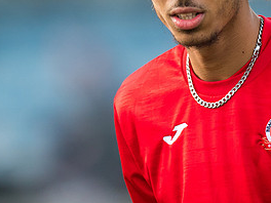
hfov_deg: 1.6
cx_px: 181
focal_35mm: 1262
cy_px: -14
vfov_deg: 1.2
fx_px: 9880
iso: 800
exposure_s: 1/3200
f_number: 2.8
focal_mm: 400
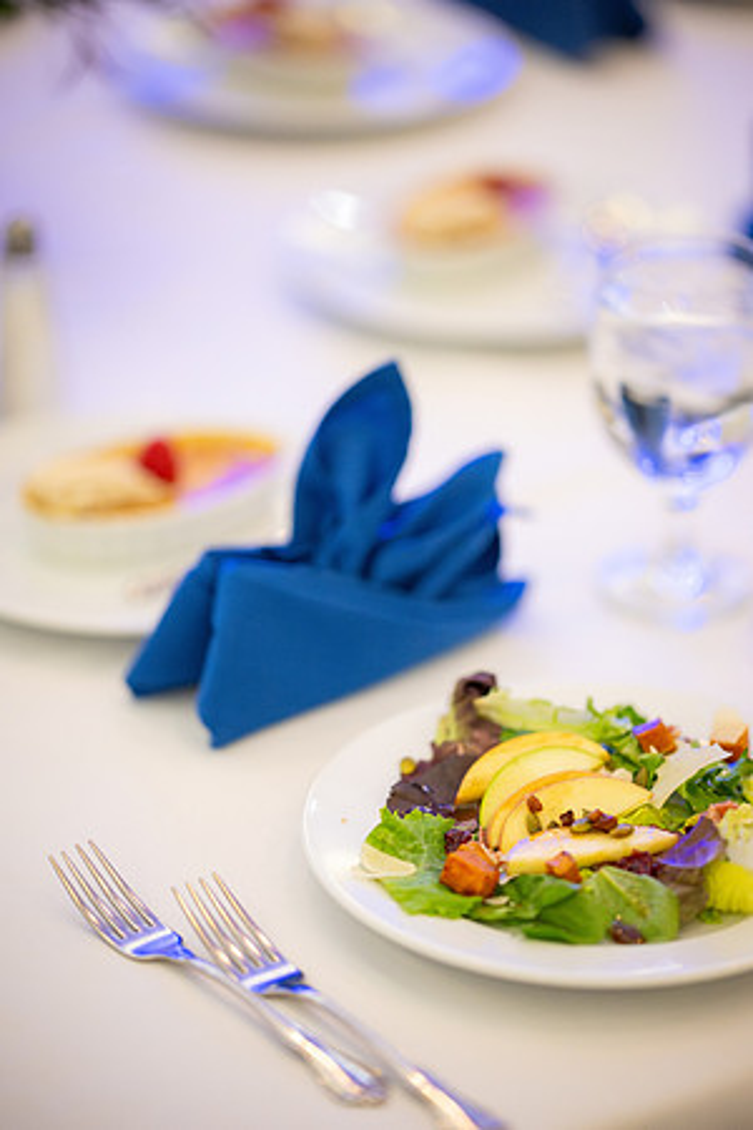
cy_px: 565
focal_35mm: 105
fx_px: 3294
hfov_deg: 13.0
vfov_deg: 19.5
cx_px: 376
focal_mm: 105
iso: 6400
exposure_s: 1/500
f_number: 1.4
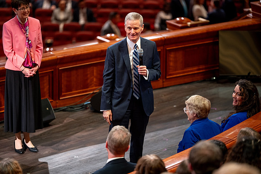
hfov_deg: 10.3
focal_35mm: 200
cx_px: 130
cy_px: 87
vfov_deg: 6.9
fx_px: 1450
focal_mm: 200
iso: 1600
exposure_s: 1/200
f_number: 2.8
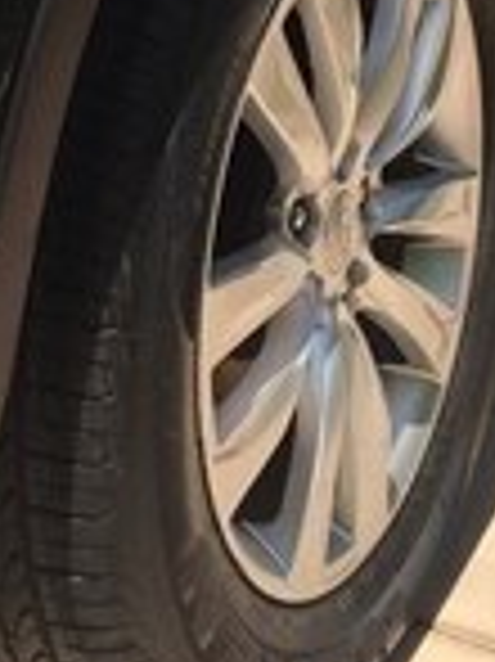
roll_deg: +0.2
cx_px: 234
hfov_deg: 15.1
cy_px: -396
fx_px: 1871
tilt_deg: -4.3
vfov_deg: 17.5
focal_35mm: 98
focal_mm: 4.15
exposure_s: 1/1721
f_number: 2.2
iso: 32
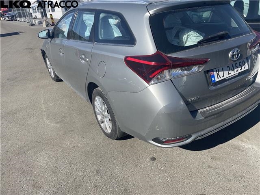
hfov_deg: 67.3
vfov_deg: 53.1
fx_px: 195
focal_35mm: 26
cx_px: 130
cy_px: 98
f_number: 1.6
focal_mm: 4.2
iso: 32
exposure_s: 1/2959
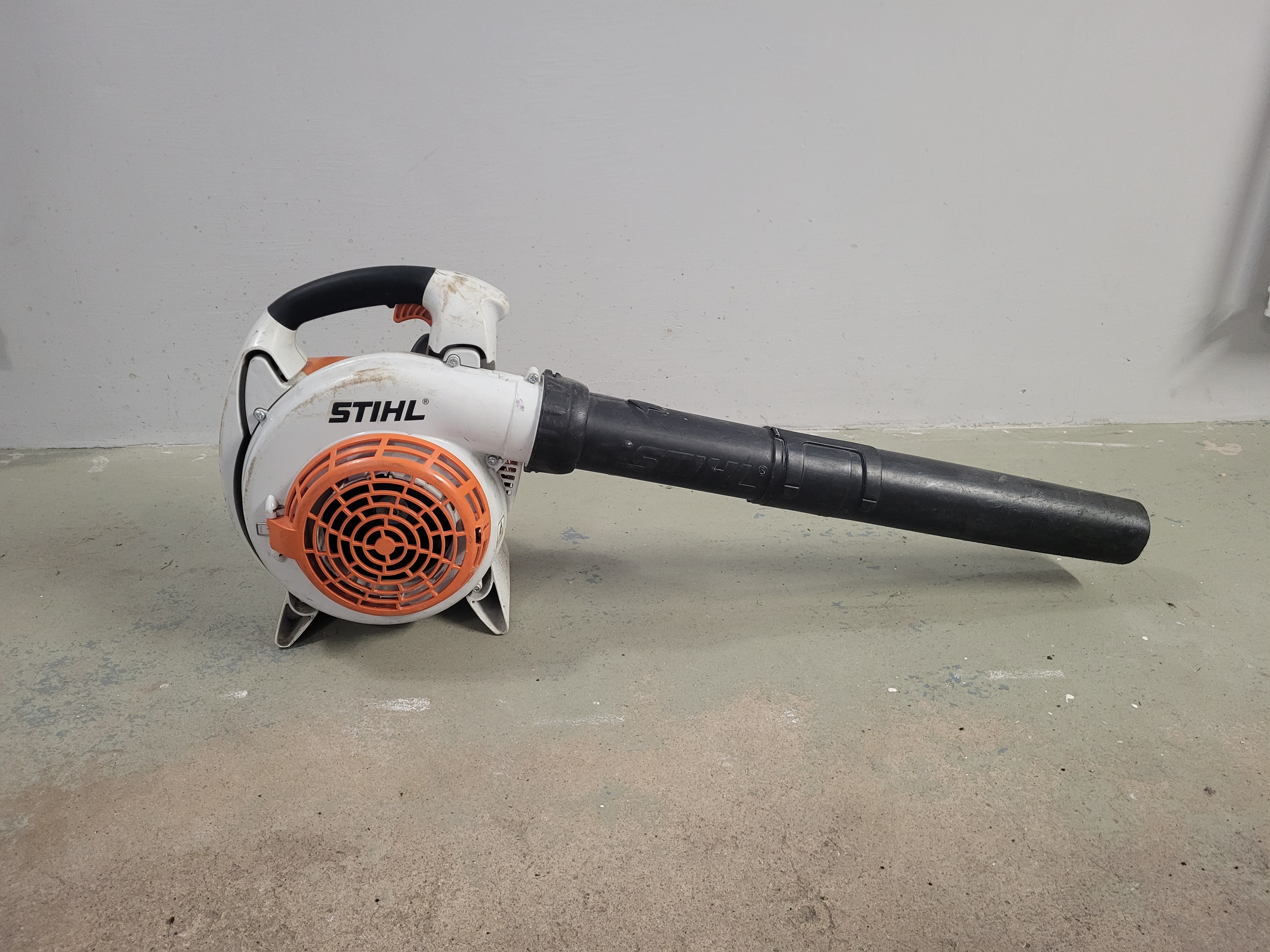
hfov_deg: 67.3
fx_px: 954
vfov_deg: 53.1
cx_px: 635
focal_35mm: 26
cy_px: 476
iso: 500
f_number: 1.8
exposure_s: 1/50
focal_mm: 5.4
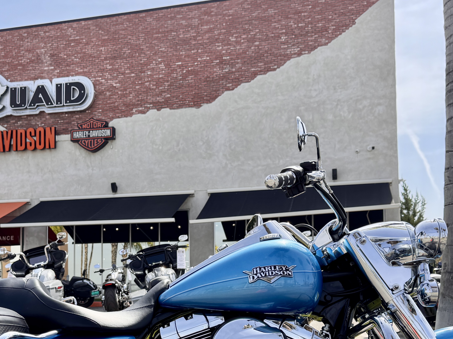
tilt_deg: +3.5
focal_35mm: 46
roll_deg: -1.0
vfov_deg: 30.8
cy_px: 265
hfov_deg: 40.9
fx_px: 602
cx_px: 163
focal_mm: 6.76
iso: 80
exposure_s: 1/2105
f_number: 1.78
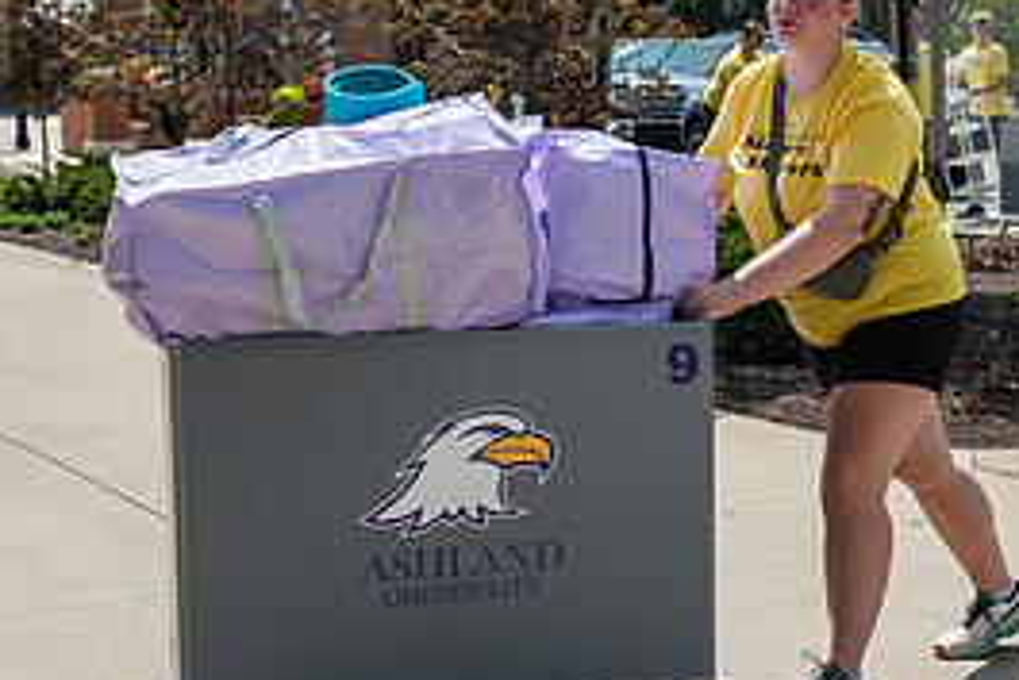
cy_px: 305
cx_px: 804
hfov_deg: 28.3
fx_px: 1982
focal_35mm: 70
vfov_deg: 19.5
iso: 80
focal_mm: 32
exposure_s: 1/800
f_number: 3.5
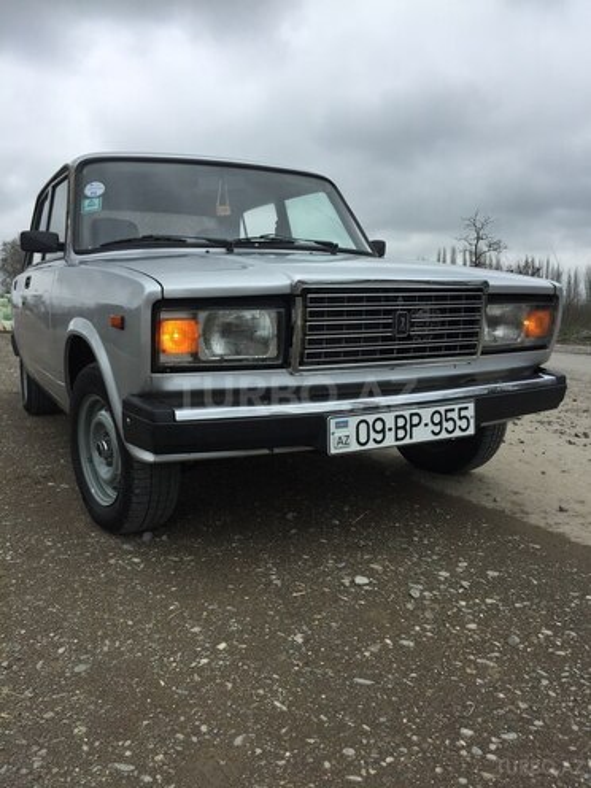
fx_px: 660
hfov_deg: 48.2
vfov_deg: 61.7
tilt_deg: -4.9
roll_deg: -0.3
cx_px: 296
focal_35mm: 29
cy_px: 394
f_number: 2.2
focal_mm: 4.15
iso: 32
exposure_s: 1/1163
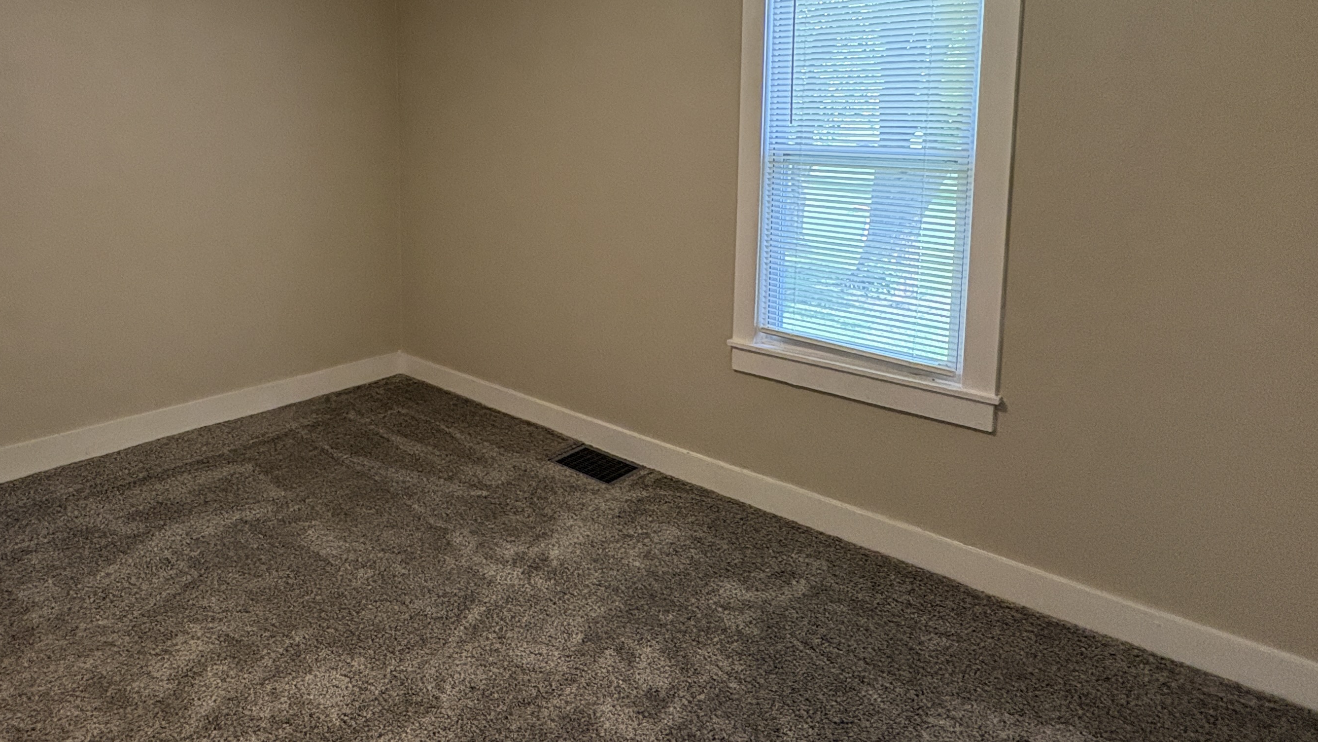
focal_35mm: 23
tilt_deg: -6.8
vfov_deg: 47.8
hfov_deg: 77.1
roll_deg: +0.3
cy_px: 191
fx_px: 804
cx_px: 484
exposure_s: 1/120
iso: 250
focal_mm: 2.22
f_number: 2.2
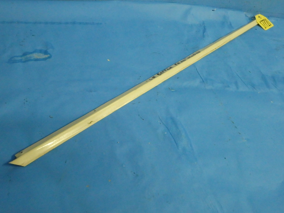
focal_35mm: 35
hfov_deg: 52.6
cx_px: 141
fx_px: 287
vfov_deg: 40.7
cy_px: 104
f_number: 4.4
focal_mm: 6.1
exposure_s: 1/30
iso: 1250
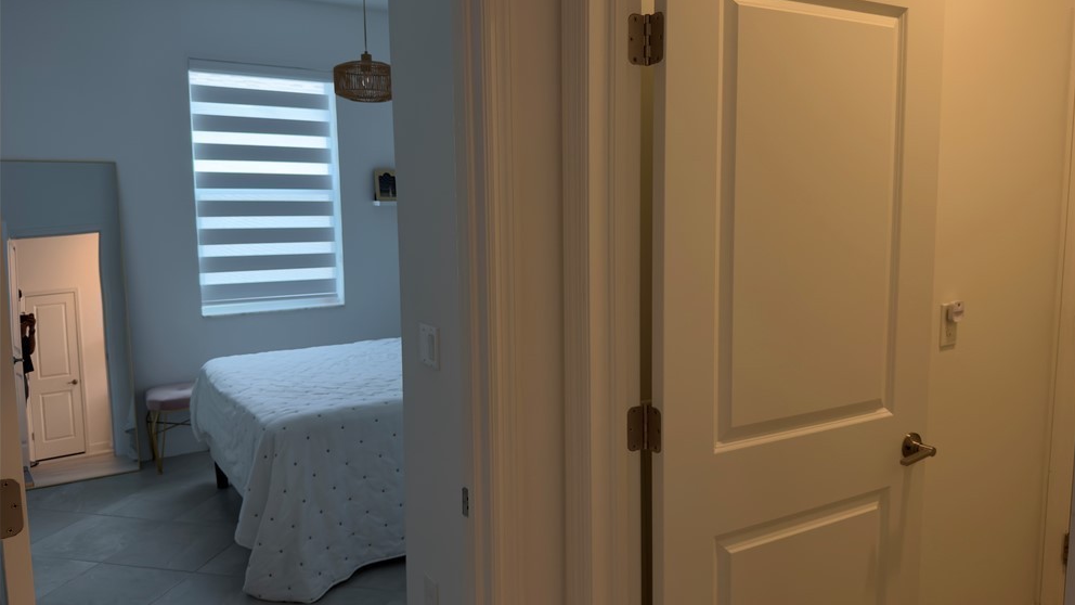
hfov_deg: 69.8
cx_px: 554
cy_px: 293
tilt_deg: -6.7
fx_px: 770
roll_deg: +0.7
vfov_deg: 42.9
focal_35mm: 27
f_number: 1.78
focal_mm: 6.76
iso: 160
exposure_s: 1/120
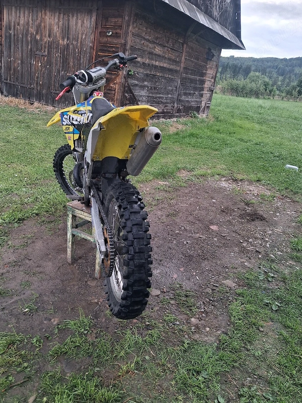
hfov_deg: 51.4
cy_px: 202
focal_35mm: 27
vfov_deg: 65.3
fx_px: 314
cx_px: 151
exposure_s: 1/100
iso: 25
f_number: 1.8
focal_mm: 4
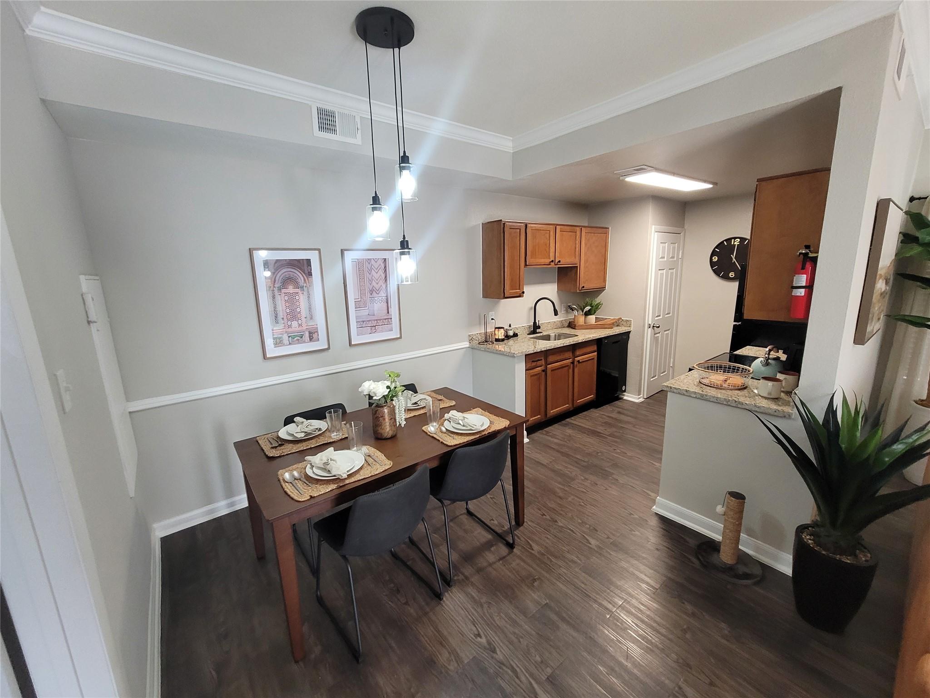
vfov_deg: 89.9
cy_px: 349
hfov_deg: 106.2
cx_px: 465
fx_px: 349
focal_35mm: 13
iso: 320
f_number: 2.2
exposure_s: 1/60
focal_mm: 2.2
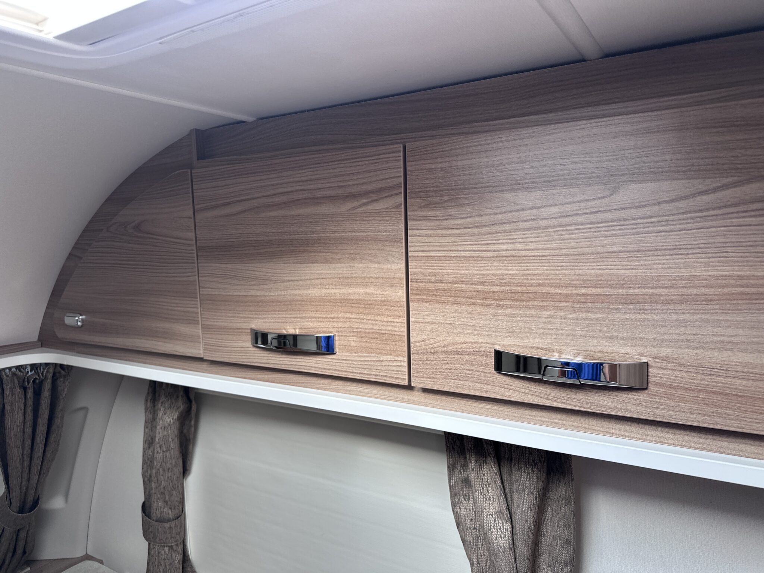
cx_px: 382
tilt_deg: -3.8
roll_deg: +1.3
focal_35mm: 24
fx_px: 530
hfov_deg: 71.6
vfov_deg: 56.8
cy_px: 286
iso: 80
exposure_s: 1/121
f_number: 1.78
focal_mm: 6.86
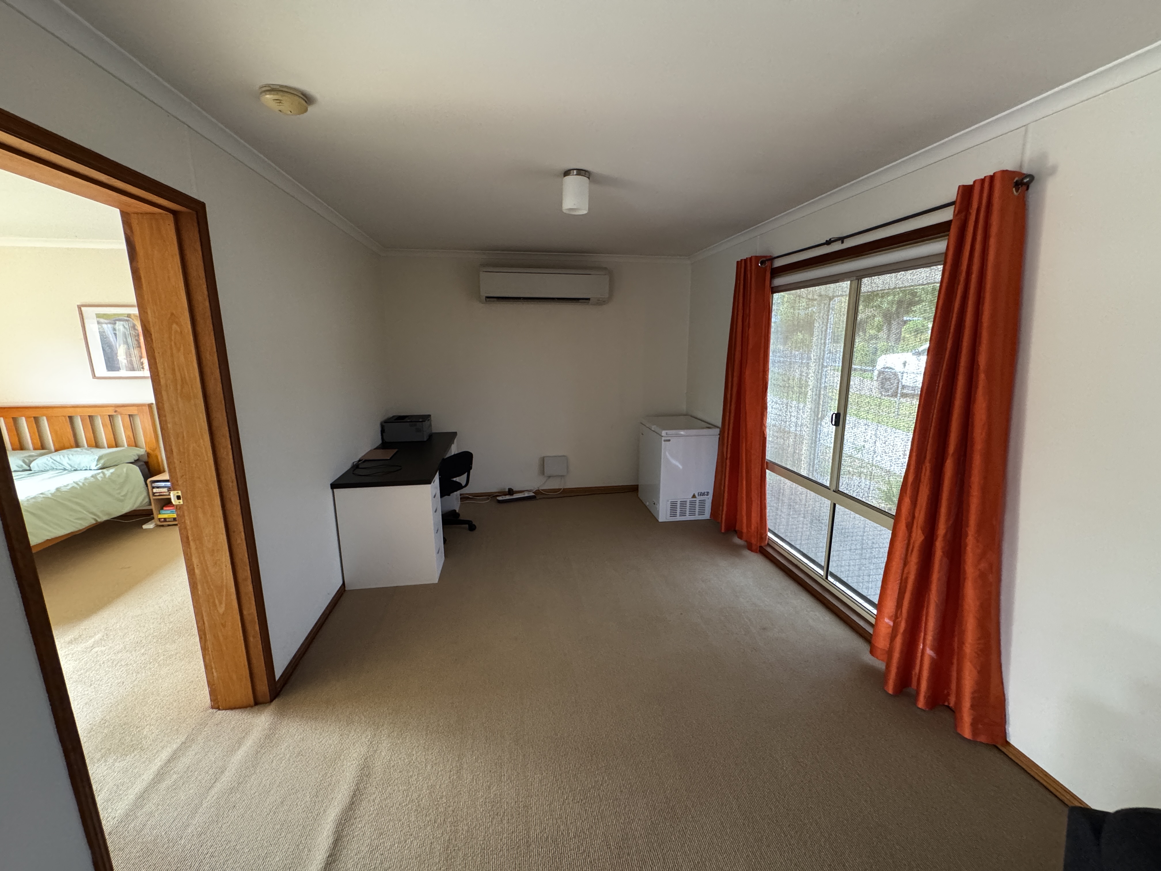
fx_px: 470
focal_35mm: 14
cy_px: 436
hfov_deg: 102.1
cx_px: 580
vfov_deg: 85.7
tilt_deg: -11.4
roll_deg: -0.3
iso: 500
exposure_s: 1/60
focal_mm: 2.22
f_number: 2.2
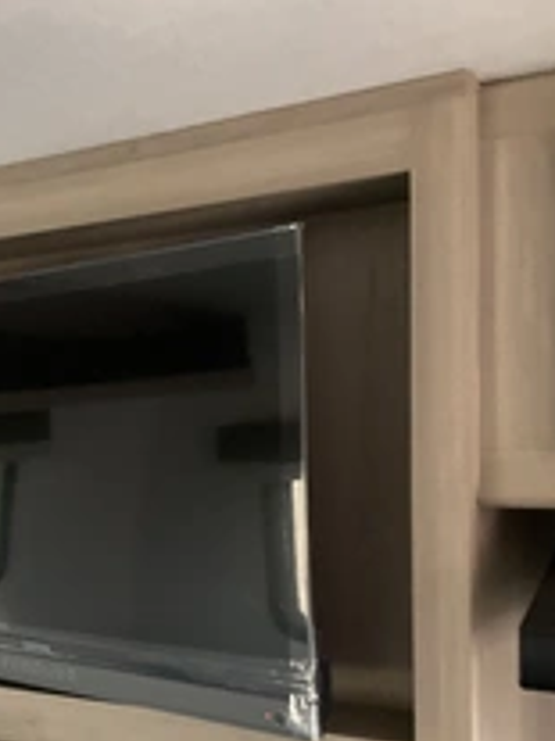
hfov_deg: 25.2
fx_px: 1198
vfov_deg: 34.1
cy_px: 476
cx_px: 50
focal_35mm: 56
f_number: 1.8
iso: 160
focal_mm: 3
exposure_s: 1/60
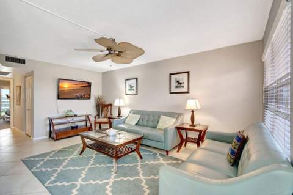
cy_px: 98
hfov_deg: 100.4
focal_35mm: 15
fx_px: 122
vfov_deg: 77.2
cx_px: 146
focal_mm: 10
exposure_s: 1/15
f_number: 8
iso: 3200
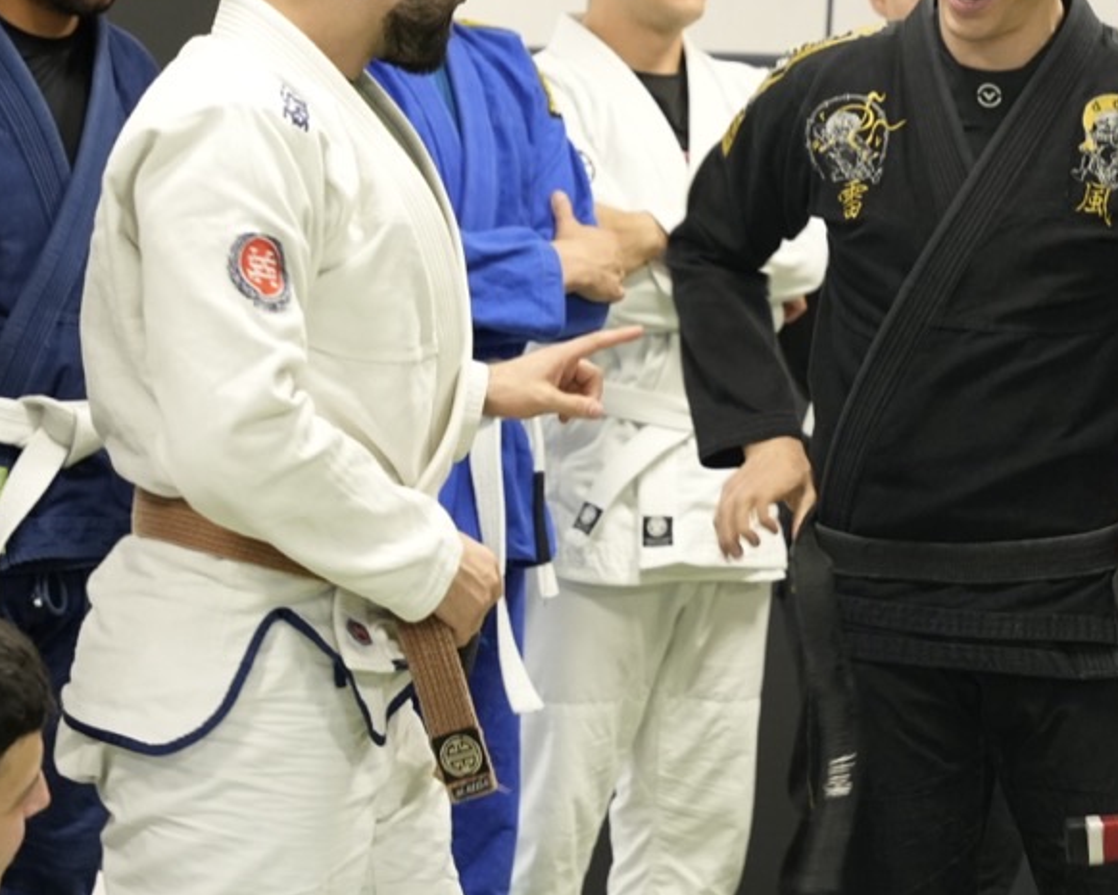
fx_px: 5230
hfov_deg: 12.2
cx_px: 830
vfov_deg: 9.8
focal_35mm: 158
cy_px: 230
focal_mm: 70
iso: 3200
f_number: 4
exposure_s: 1/100
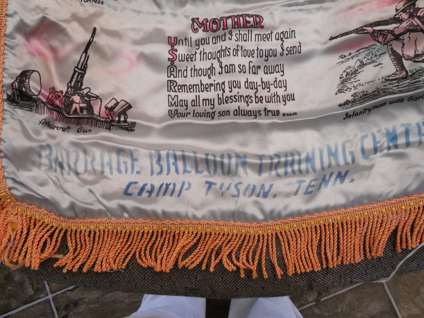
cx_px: 212
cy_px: 159
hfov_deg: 56.8
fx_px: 392
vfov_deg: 44.2
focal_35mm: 32
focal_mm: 5.8
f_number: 3.5
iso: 250
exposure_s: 1/30
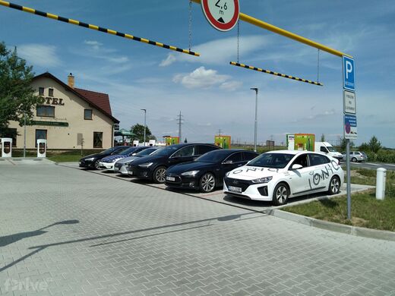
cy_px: 148
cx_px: 198
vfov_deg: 53.1
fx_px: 297
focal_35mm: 26
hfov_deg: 67.3
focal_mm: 3.46
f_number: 2.2
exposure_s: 1/2386
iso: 102
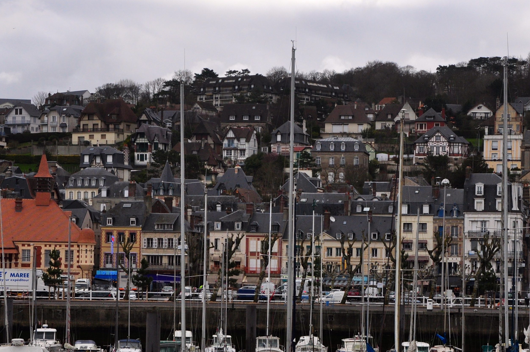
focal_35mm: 125
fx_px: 1838
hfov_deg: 16.4
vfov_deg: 10.9
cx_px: 301
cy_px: 233
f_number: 10
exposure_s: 1/400
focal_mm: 50
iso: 400
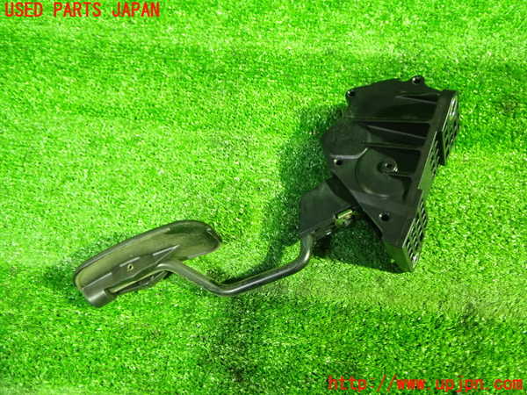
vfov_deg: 46.8
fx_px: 457
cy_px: 198
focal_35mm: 30
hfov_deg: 60.0
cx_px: 264
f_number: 2.3
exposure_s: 1/15
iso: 800
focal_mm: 5.4
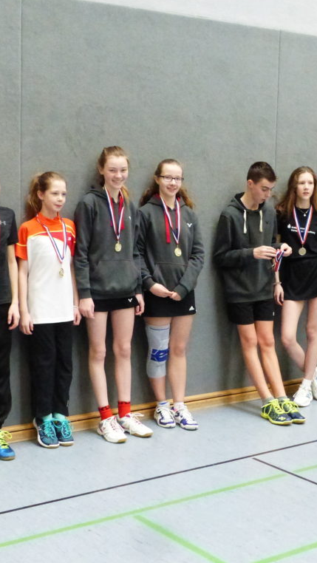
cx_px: 213
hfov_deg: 20.0
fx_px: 896
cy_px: 280
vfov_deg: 34.9
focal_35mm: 60
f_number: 3.5
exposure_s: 1/125
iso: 1600
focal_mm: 7.4
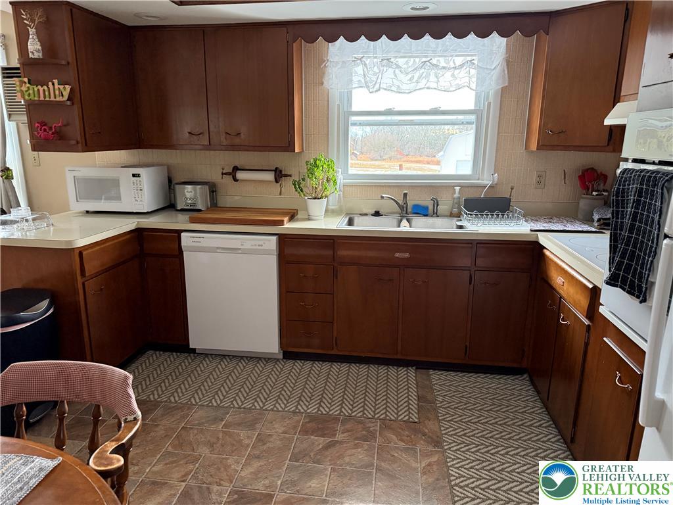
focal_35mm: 24
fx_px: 467
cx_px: 336
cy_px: 252
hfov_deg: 71.6
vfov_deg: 56.8
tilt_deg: -12.0
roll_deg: -0.6
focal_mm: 6.76
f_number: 1.78
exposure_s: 1/60
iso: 640
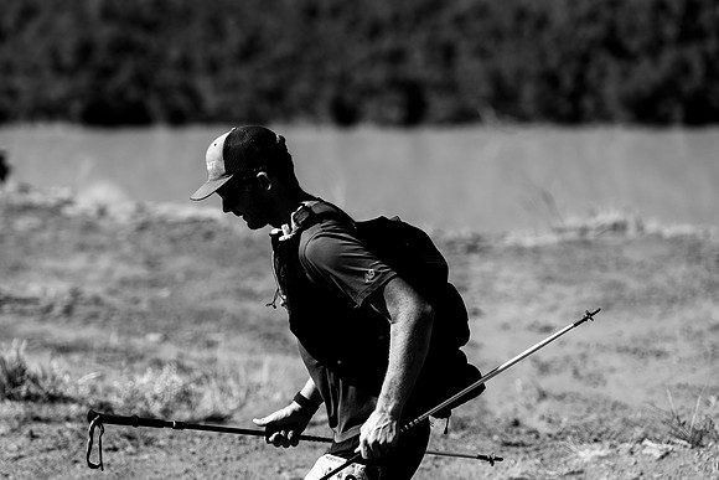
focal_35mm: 178
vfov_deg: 7.7
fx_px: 3557
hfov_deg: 11.5
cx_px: 310
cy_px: 248
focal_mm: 144
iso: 100
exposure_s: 1/4000
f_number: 3.2
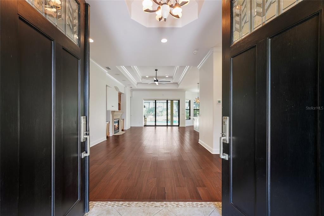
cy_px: 108
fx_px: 126
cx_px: 162
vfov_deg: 81.2
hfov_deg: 104.2
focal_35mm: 14
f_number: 8
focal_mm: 14
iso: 100
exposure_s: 1/2
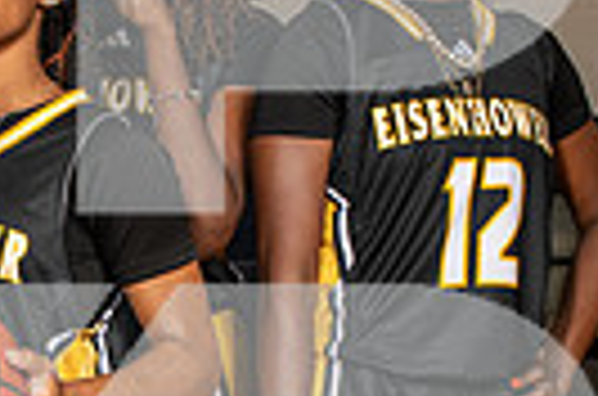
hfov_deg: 14.5
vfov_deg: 9.6
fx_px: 2320
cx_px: 4
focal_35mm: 140
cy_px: 524
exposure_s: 1/250
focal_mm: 32
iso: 320
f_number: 6.3
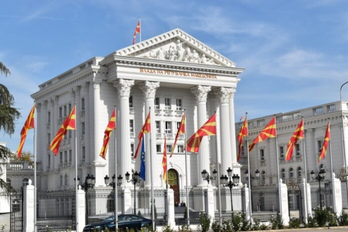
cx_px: 174
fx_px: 667
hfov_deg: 29.2
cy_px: 116
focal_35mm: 69
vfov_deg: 19.7
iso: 200
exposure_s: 1/500
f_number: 11
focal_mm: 46
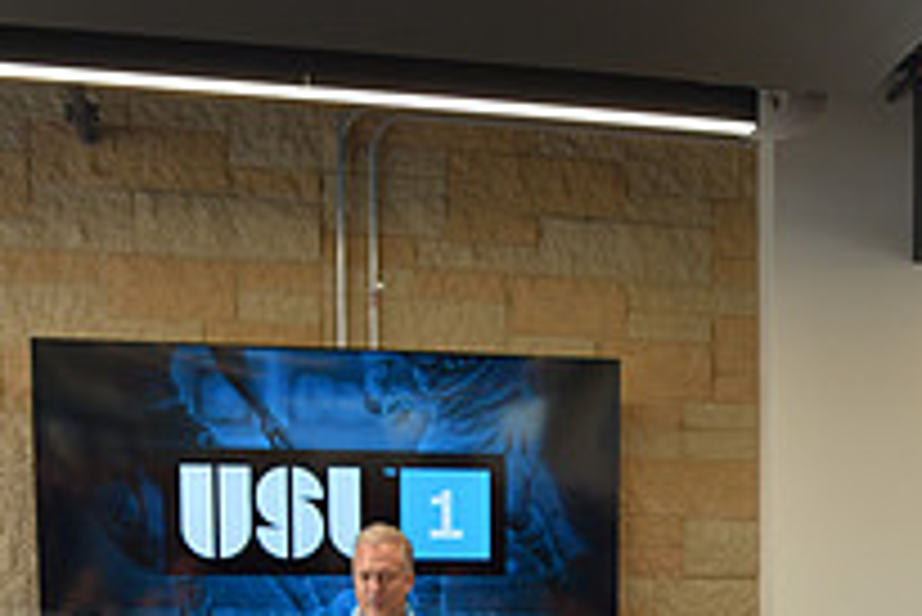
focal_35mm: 68
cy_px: 816
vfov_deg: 18.5
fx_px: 1743
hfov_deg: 28.4
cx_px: 837
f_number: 4
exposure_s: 1/60
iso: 400
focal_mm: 24
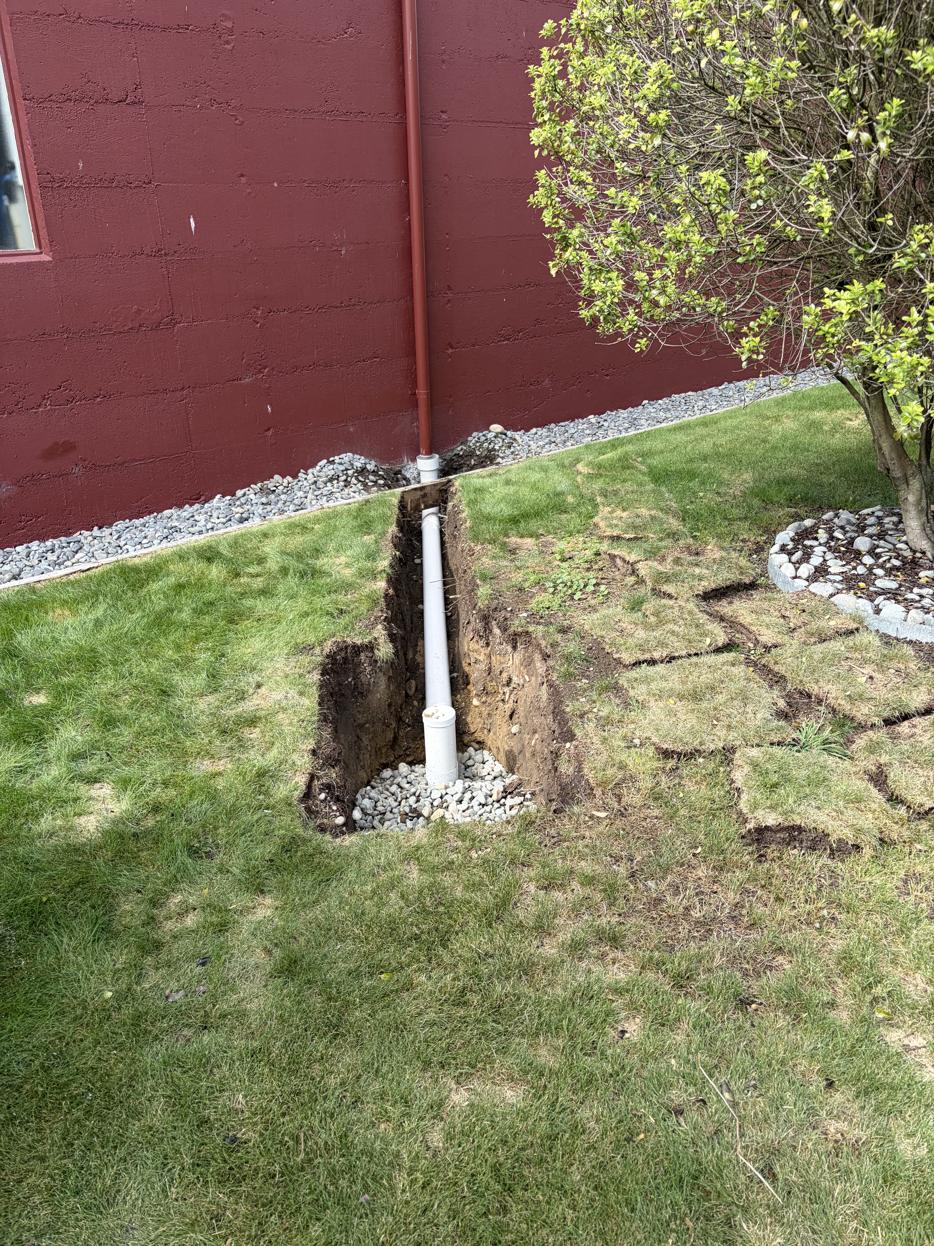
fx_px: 935
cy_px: 623
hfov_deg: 53.1
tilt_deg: -23.1
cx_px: 467
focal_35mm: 26
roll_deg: +0.7
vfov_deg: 67.3
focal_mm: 5.96
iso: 50
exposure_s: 1/1016
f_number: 1.6
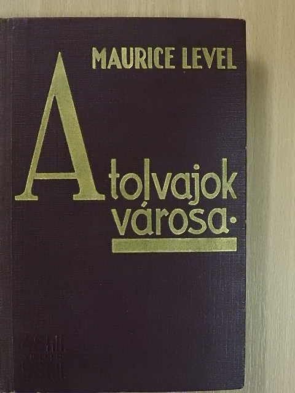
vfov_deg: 34.9
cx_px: 148
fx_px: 625
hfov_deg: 26.6
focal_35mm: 55
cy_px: 196
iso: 1600
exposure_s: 1/80
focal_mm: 9.9
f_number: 4
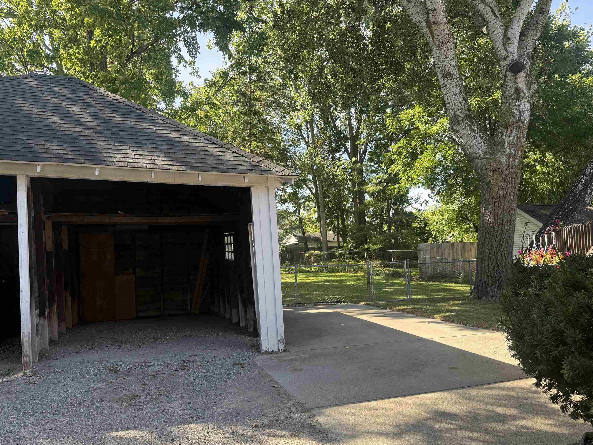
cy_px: 231
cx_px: 294
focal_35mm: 27
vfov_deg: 51.3
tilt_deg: +2.7
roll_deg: +1.7
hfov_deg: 65.3
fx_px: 463
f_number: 1.78
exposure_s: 1/598
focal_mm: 6.76
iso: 100
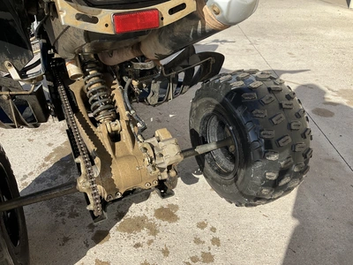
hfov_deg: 61.7
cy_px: 132
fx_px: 296
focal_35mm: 29
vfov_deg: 48.2
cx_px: 176
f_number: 1.8
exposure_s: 1/929
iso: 25
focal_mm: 3
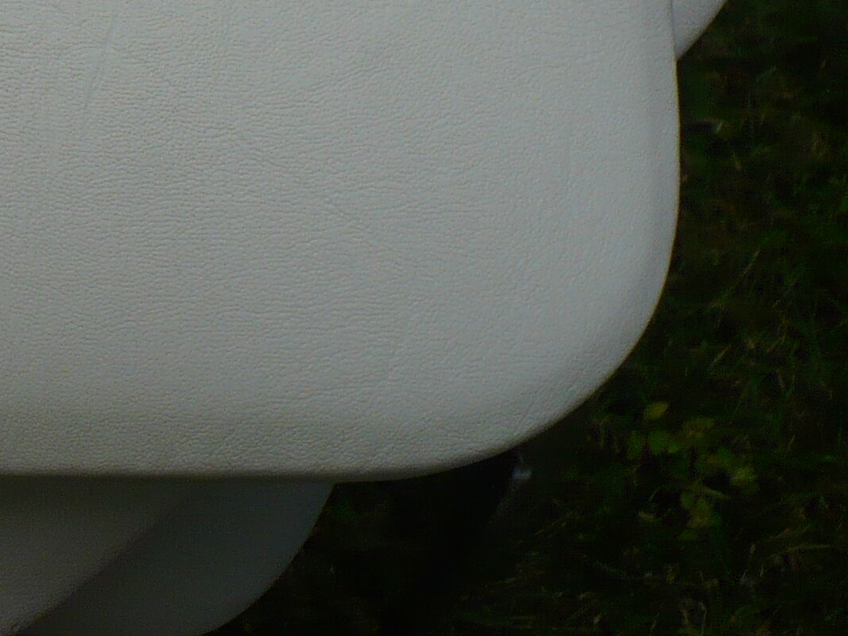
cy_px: -263
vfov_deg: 13.3
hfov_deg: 17.9
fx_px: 2597
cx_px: -87
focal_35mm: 106
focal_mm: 6.1
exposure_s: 1/500
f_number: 2.8
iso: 100
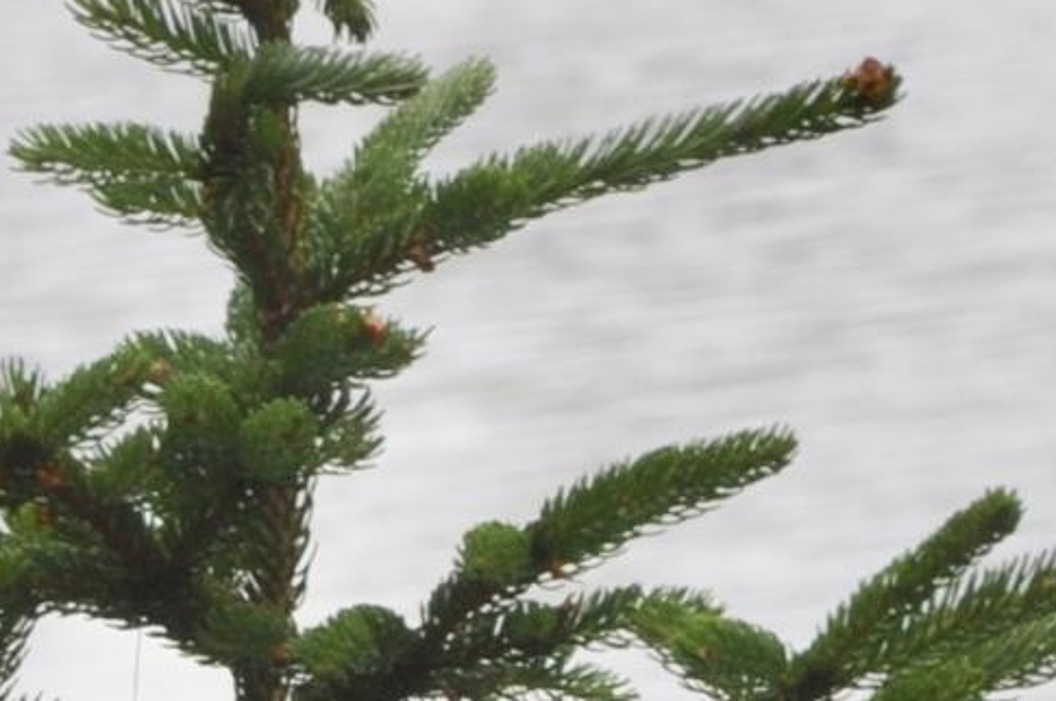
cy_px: -993
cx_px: 1217
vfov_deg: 1.4
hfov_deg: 2.1
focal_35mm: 974
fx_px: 28535
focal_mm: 105
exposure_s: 1/200
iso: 200
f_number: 10
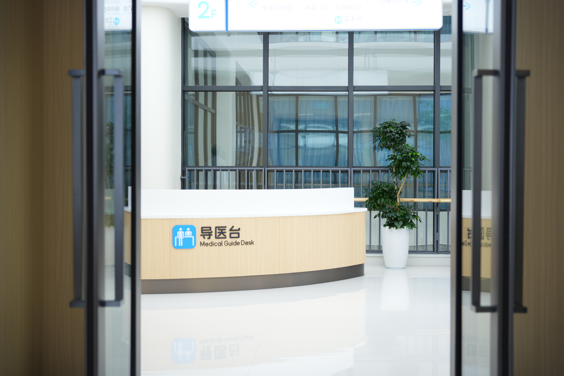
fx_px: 830
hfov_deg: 37.5
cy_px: 188
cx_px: 282
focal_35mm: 53
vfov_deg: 25.5
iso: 160
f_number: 2.8
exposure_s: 1/100
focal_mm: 53
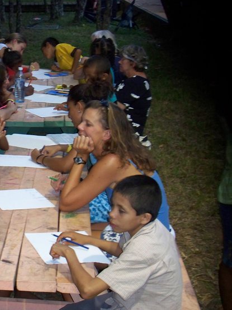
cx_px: 18
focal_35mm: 87
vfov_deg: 22.4
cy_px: 95
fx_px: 777
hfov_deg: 16.7
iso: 200
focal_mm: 9.86
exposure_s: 1/30
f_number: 2.9
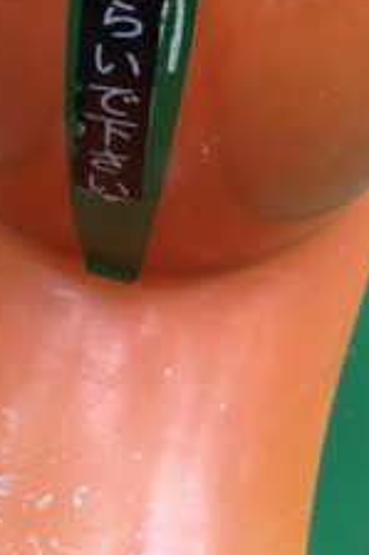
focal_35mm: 69
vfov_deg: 27.9
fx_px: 1062
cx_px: 124
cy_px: 30
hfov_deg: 19.6
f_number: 2.4
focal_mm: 4.13
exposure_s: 1/135
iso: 50
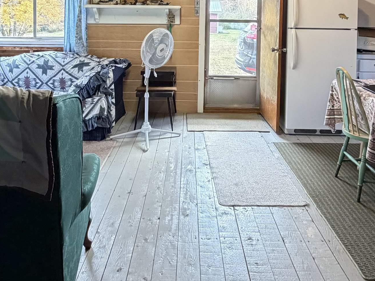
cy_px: 18
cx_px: 192
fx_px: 357
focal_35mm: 33
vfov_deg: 39.3
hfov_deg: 55.4
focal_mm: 2.22
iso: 500
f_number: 2.2
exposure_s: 1/60
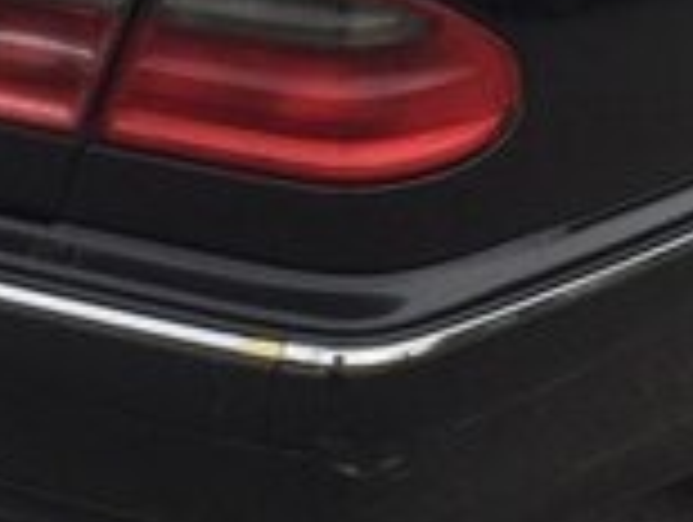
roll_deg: -2.3
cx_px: 454
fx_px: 2486
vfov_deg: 11.7
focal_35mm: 124
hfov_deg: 15.8
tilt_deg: -11.6
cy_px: -164
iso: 32
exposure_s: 1/395
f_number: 2.2
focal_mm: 4.15
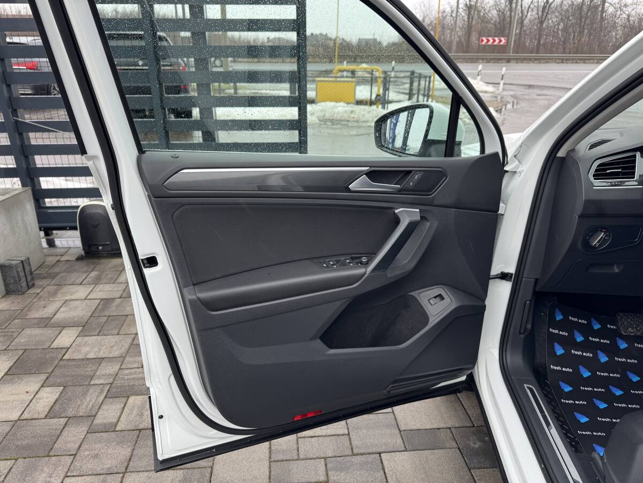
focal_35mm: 24
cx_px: 322
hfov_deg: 71.6
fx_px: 446
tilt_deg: -23.6
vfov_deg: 56.8
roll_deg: -0.1
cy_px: 242
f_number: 1.78
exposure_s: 1/153
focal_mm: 6.76
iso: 64
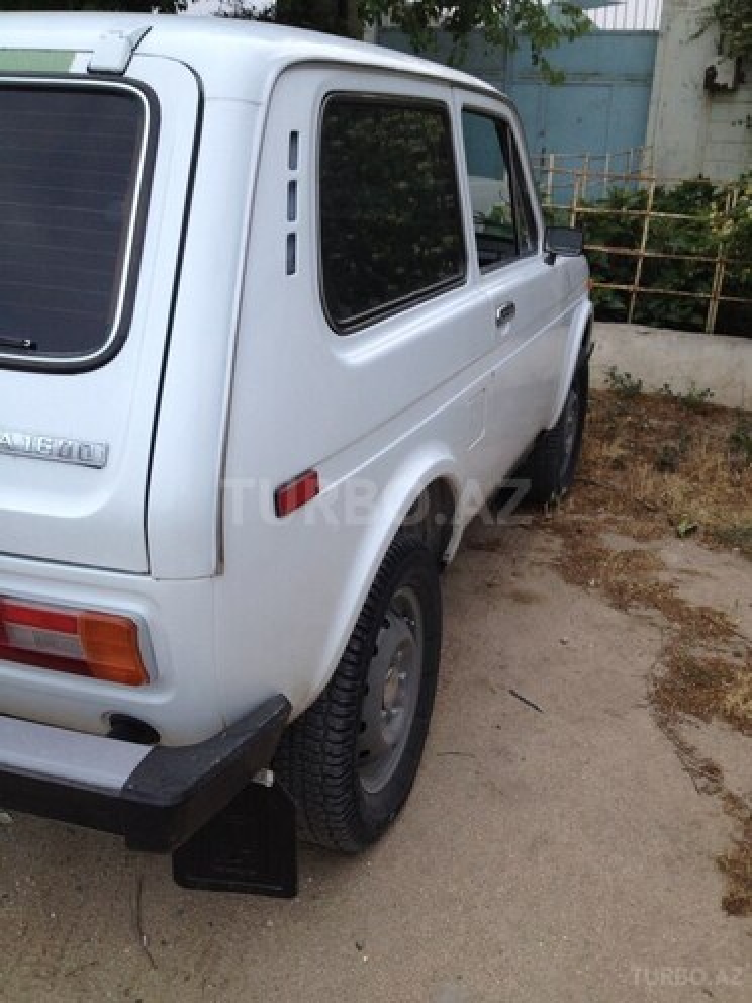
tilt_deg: -21.3
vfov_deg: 52.6
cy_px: 502
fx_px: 1014
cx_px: 376
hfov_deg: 40.7
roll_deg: -1.8
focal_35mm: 35
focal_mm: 4.28
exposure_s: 1/120
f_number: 2.4
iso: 64
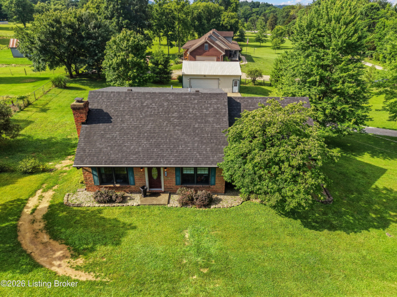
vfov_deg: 56.8
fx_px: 275
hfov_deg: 71.6
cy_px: 148
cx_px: 198
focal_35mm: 24
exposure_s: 1/2500
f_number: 1.8
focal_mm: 8.67
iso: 150
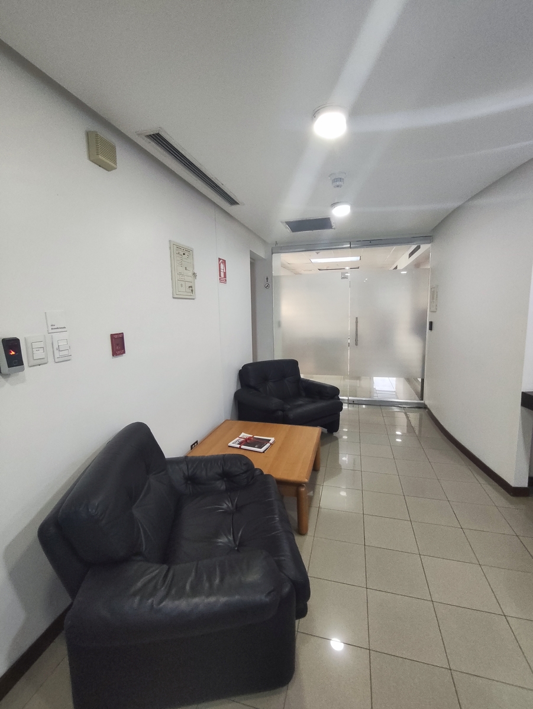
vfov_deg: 98.1
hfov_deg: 81.8
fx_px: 308
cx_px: 266
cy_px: 354
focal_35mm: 15
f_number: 2.2
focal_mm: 1.65
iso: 500
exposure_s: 1/50
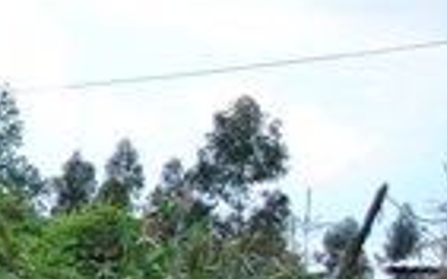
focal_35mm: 143
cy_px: 333
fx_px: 1741
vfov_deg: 9.0
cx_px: -460
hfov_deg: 12.7
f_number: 4
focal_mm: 22
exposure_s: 1/160
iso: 100
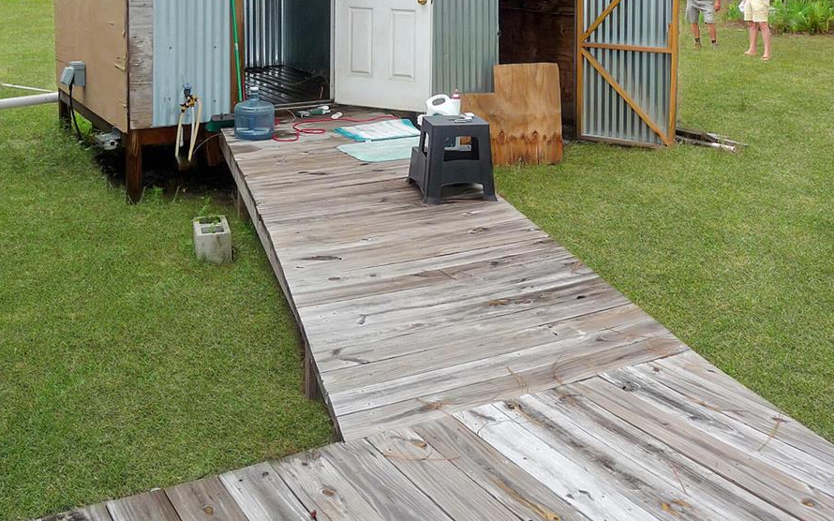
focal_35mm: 40
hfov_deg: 49.3
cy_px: 121
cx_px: 416
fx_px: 909
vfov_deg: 31.3
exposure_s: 1/500
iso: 100
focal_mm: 4.7
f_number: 3.3
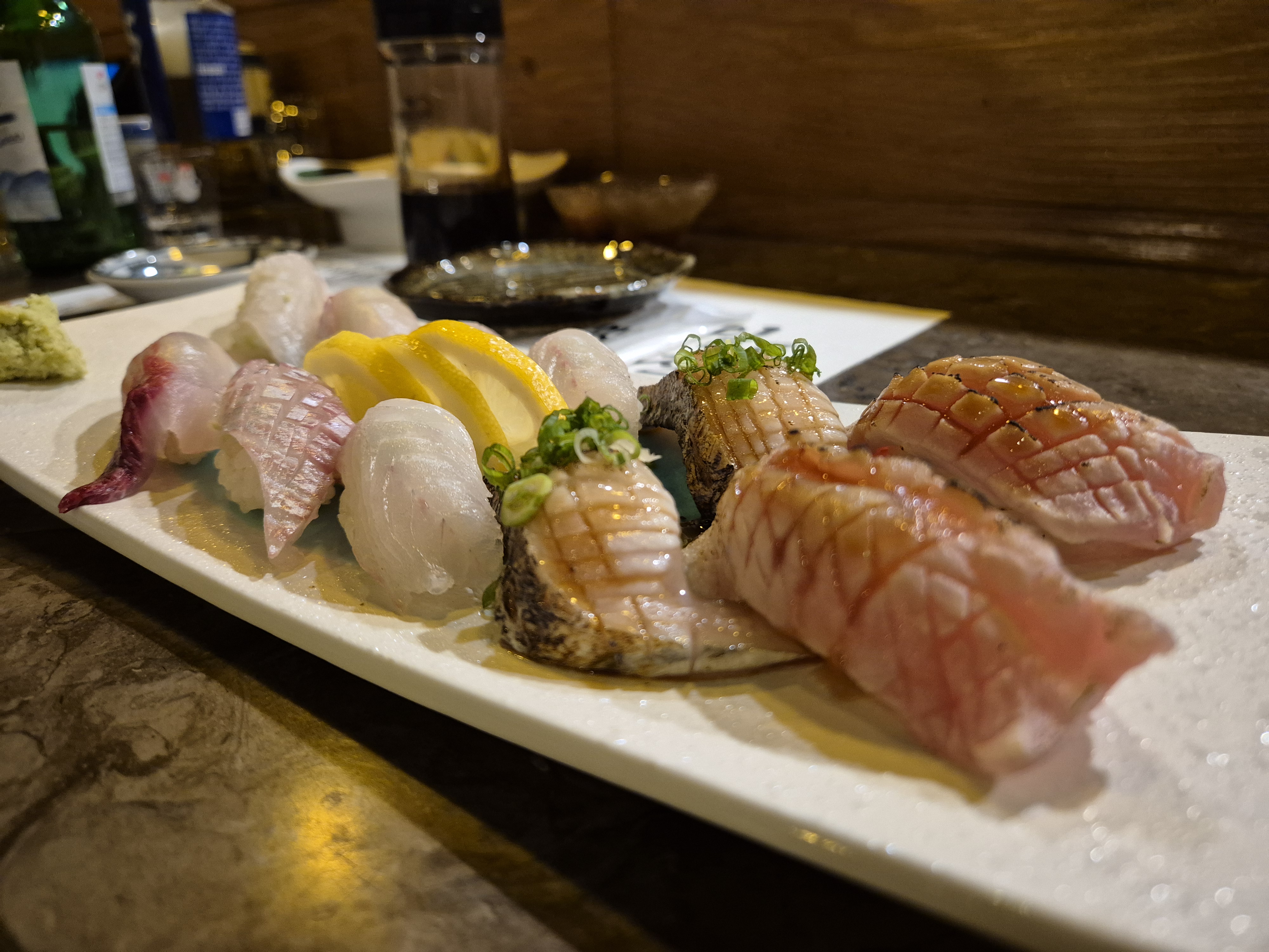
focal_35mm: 23
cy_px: 476
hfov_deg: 73.9
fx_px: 843
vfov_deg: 58.9
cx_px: 634
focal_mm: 5.4
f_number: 1.8
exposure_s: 1/60
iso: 800
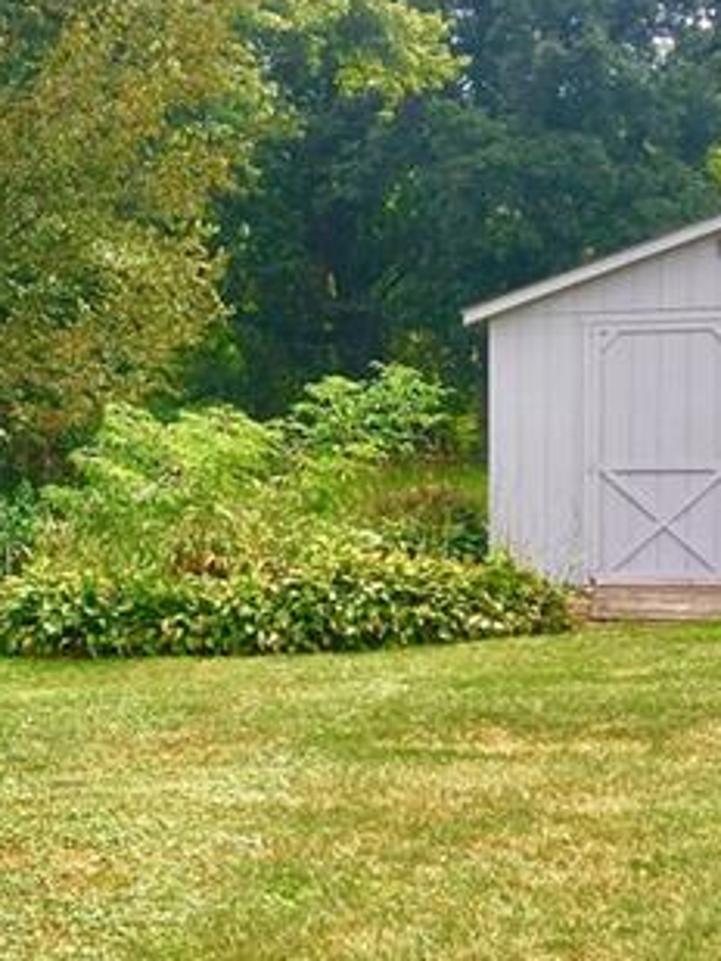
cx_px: 34
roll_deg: -0.2
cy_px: 563
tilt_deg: -3.8
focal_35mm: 72
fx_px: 1998
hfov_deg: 19.9
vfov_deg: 27.0
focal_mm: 4.15
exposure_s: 1/458
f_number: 2.2
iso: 25
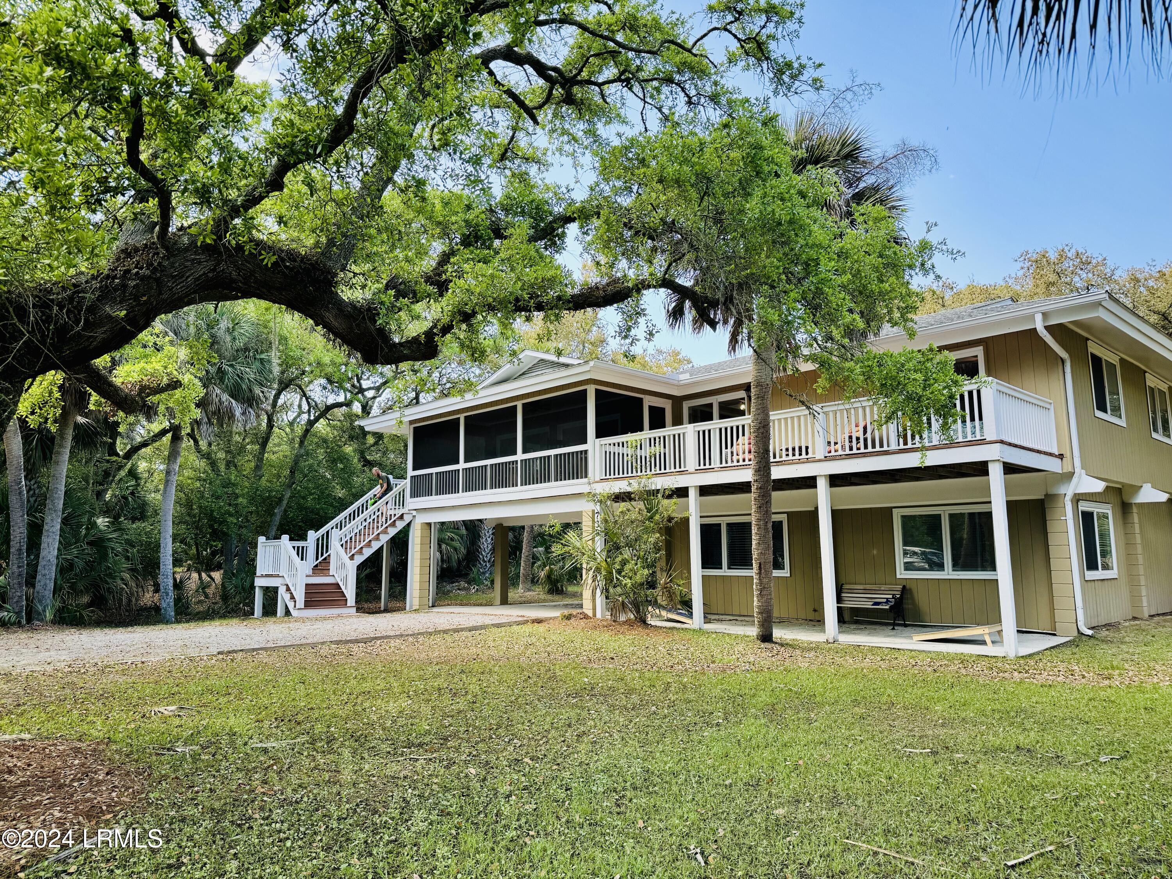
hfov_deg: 71.6
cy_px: 440
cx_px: 586
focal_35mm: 24
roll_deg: +0.0
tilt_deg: +8.3
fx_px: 813
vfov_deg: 56.8
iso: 80
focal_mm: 6.76
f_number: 1.78
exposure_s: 1/417
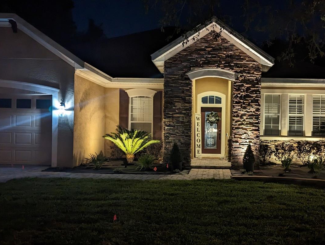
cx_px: 217
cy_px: 139
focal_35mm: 36
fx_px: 338
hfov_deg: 50.4
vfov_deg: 39.7
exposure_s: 1/24
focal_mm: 6.81
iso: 734
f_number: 1.85
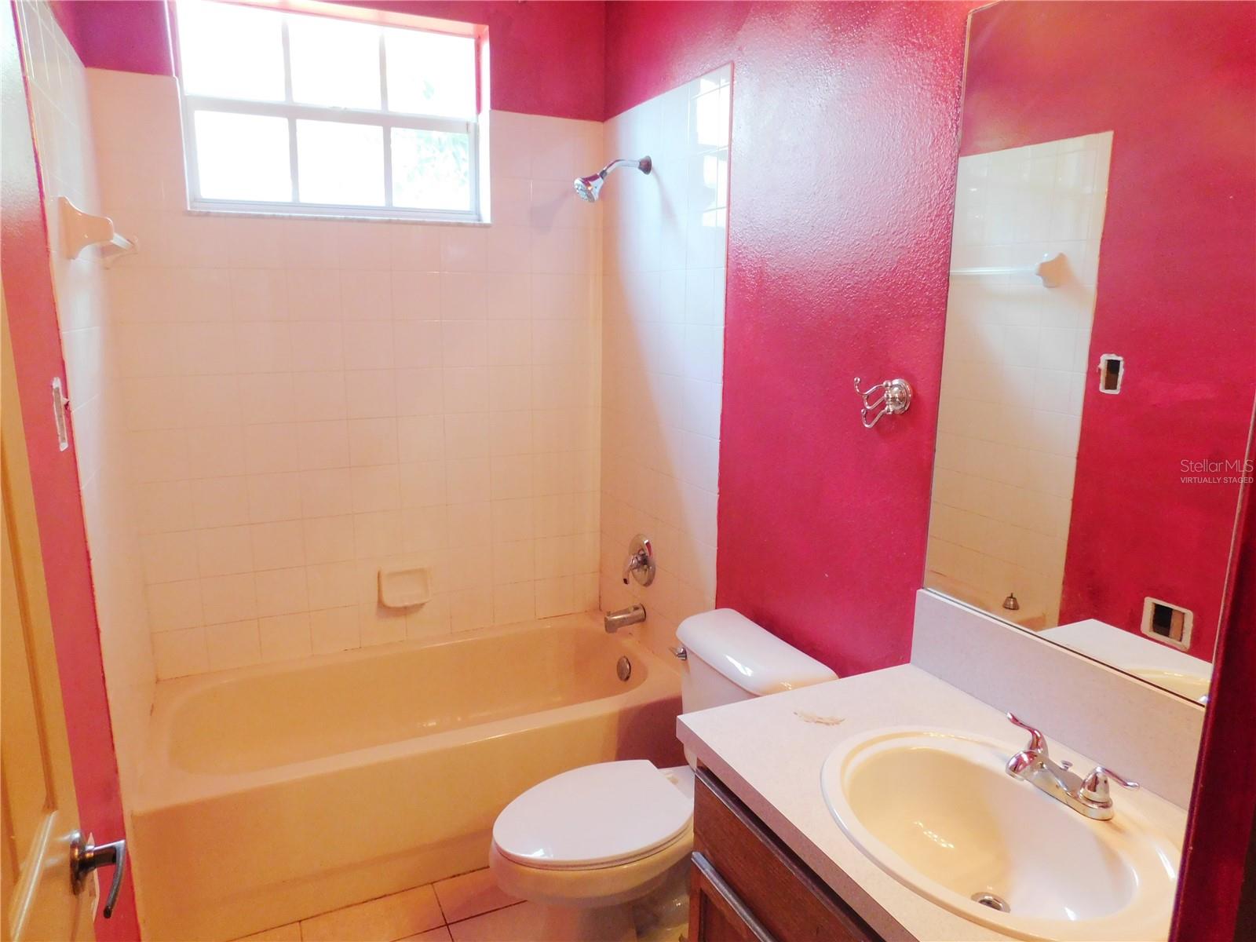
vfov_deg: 58.9
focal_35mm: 23
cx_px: 628
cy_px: 471
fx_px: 835
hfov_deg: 73.9
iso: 400
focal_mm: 4
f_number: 3
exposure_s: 1/30
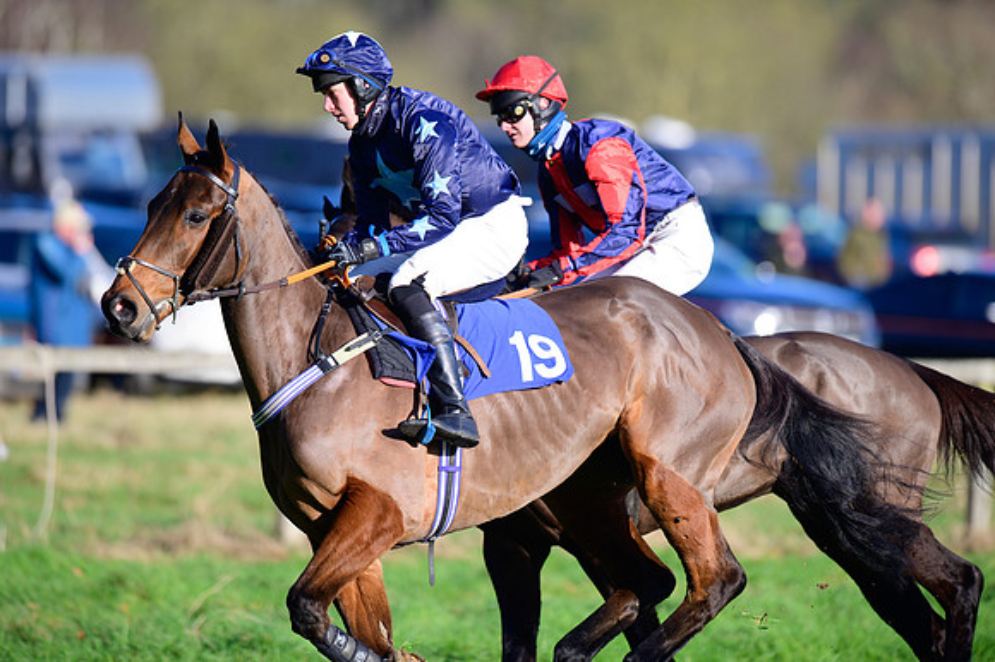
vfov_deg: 3.4
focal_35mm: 400
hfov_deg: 5.2
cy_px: 331
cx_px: 498
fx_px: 11049
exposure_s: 1/2000
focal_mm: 400
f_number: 5
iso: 400
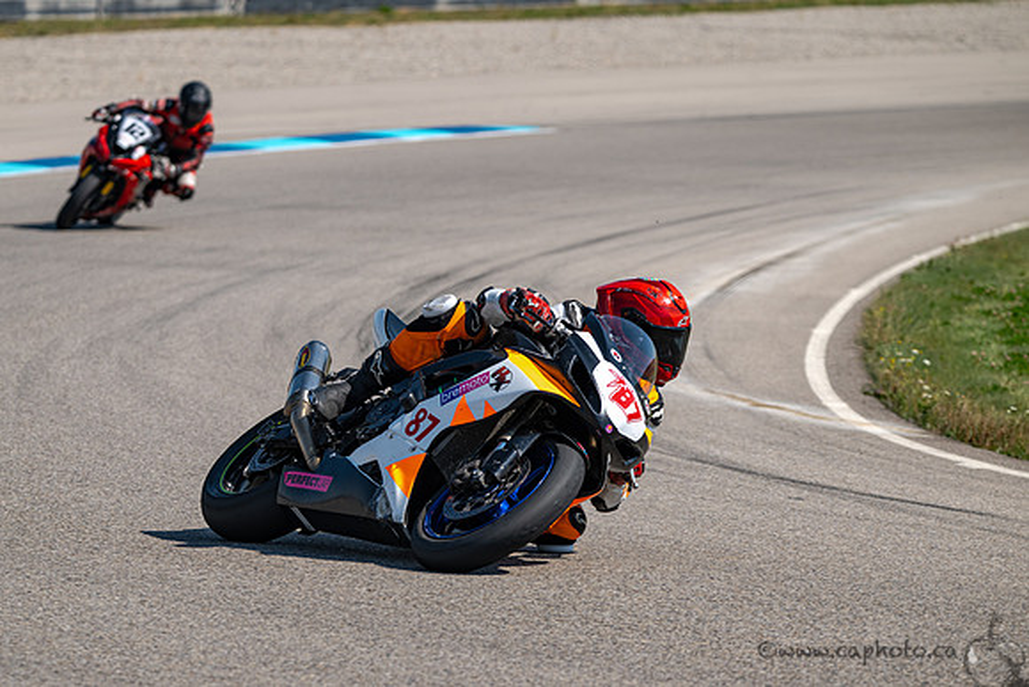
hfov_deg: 8.5
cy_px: 395
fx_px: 6905
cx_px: 437
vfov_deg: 5.7
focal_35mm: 242
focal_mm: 210
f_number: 5.6
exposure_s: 1/1250
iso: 125
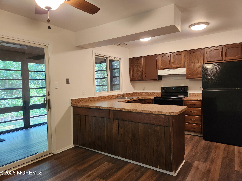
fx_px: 161
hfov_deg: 73.9
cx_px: 121
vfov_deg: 58.9
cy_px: 90
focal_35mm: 23
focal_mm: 5.4
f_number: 1.8
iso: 500
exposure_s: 1/120
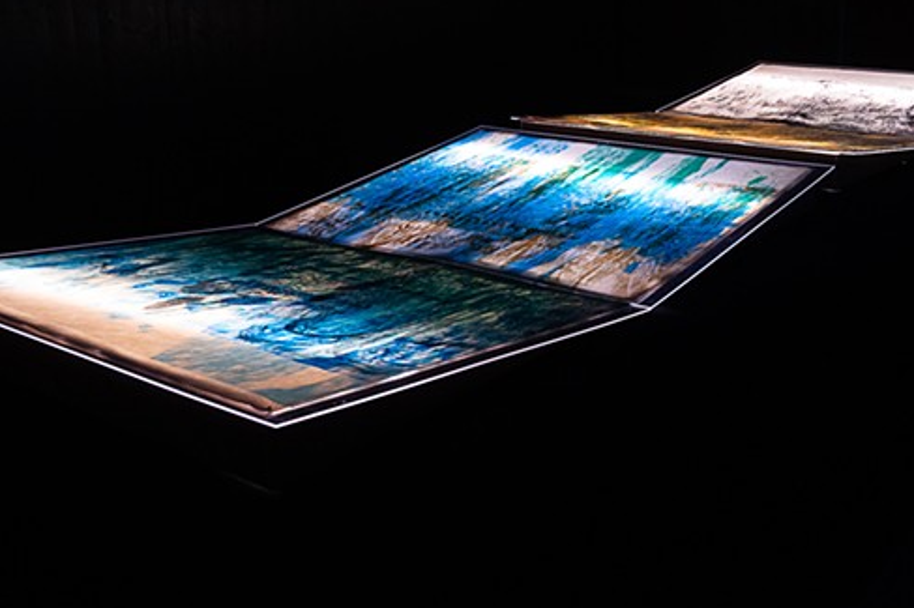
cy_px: 226
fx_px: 1066
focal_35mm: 42
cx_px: 568
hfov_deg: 46.0
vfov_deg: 31.7
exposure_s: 1/30
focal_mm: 32
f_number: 2.8
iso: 4000
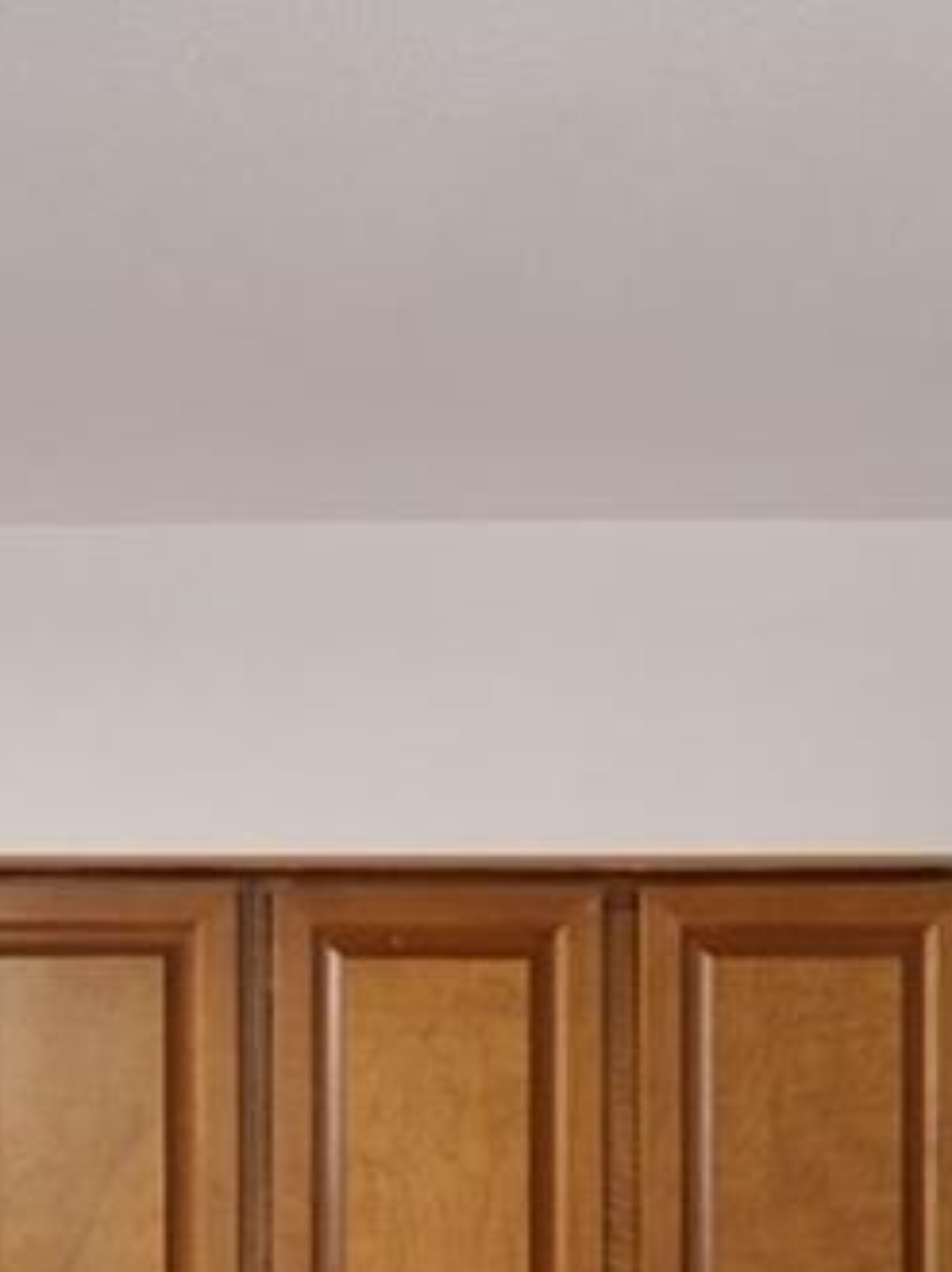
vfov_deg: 21.1
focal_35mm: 84
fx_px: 3084
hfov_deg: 16.7
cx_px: -251
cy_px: 1654
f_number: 8
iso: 400
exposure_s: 1/10
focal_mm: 18
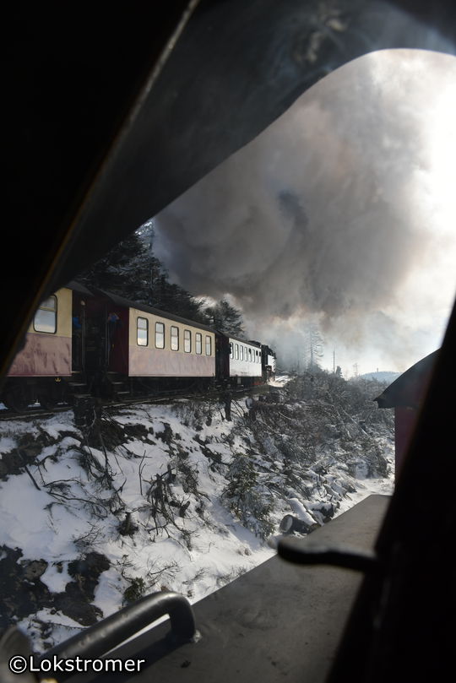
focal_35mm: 27
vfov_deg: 67.4
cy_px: 342
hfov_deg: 48.0
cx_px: 228
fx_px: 513
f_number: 8
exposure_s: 1/640
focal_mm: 18
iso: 200
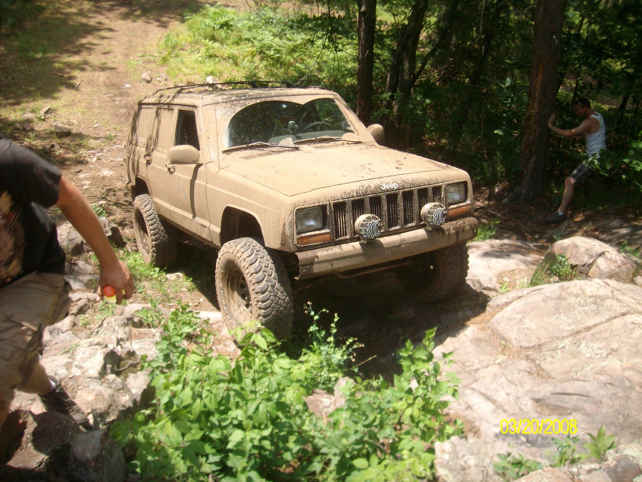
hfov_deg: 52.6
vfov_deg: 40.7
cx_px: 321
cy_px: 241
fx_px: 649
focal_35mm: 35
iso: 80
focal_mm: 5.8
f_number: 7.2
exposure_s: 1/83
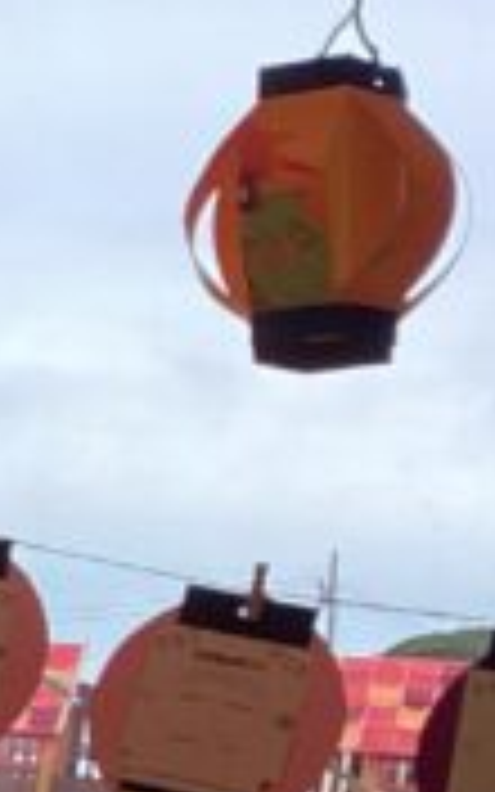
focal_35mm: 143
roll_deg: -3.5
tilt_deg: -11.6
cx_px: -1044
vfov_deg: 13.5
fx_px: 3087
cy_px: 1282
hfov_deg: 7.8
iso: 32
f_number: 2.4
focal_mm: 3.3
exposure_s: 1/100
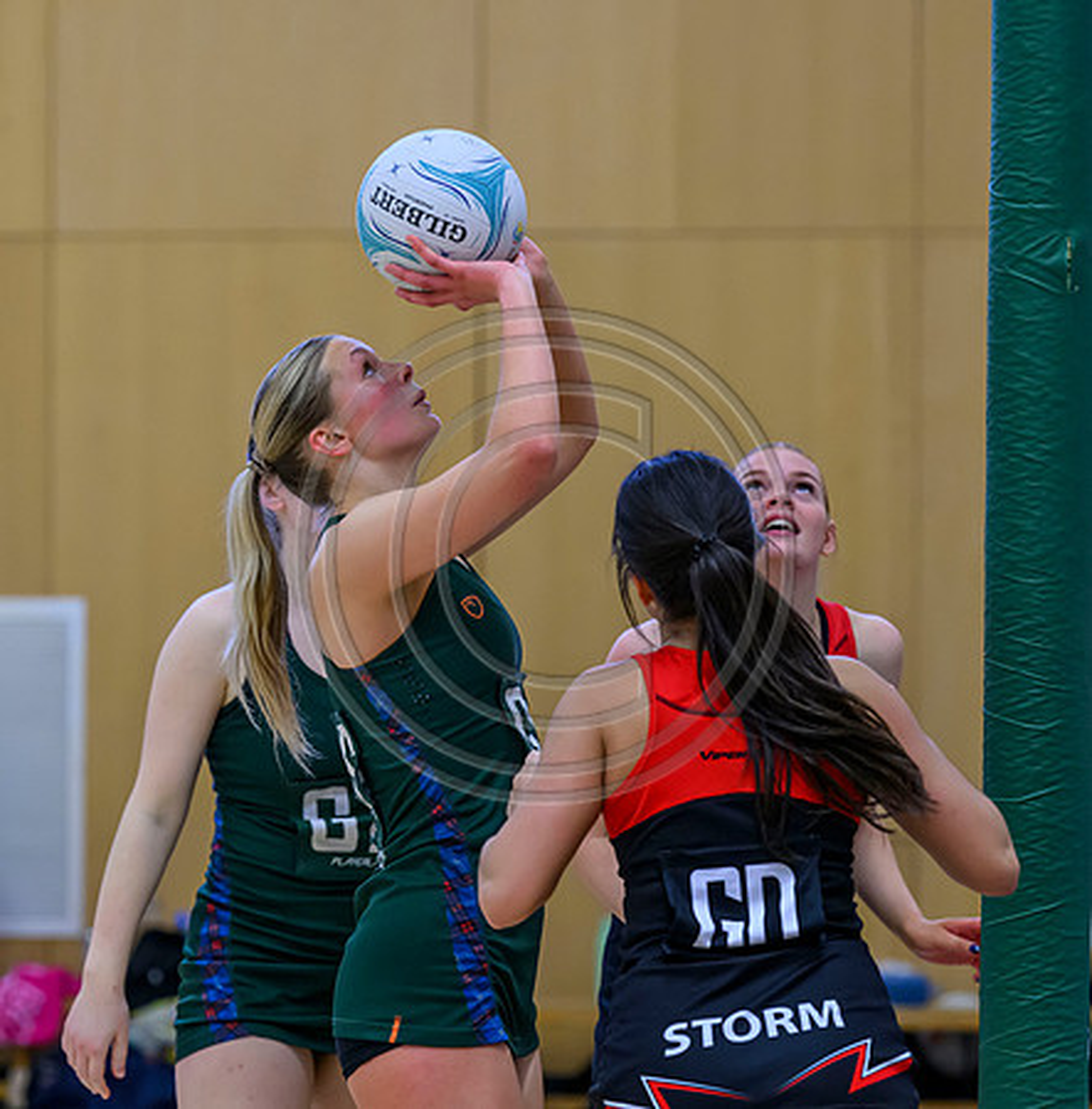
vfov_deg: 9.3
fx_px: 6825
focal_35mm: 190
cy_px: 494
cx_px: 390
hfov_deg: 9.1
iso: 3200
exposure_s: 1/1000
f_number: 3.2
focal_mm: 125
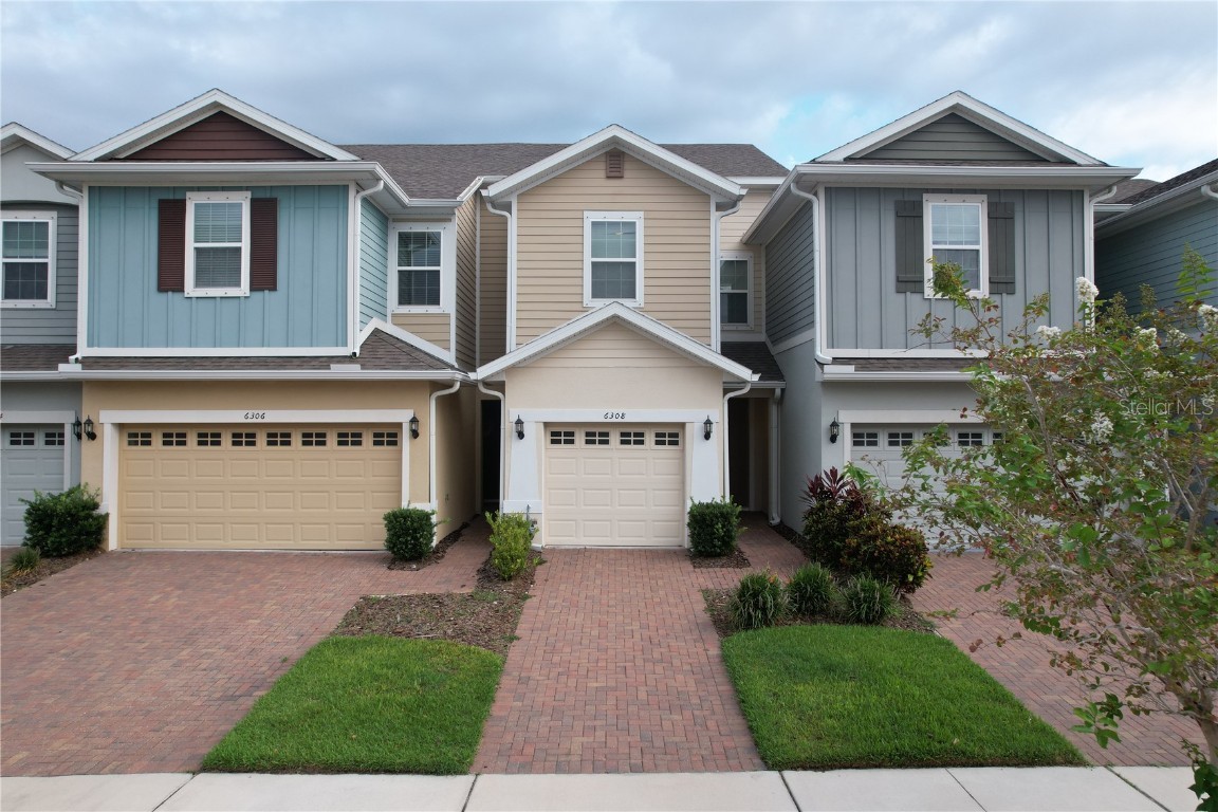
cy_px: 406
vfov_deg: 57.2
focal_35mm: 22
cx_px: 609
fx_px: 744
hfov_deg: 78.6
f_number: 2.8
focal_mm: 8.38
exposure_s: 1/400
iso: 110
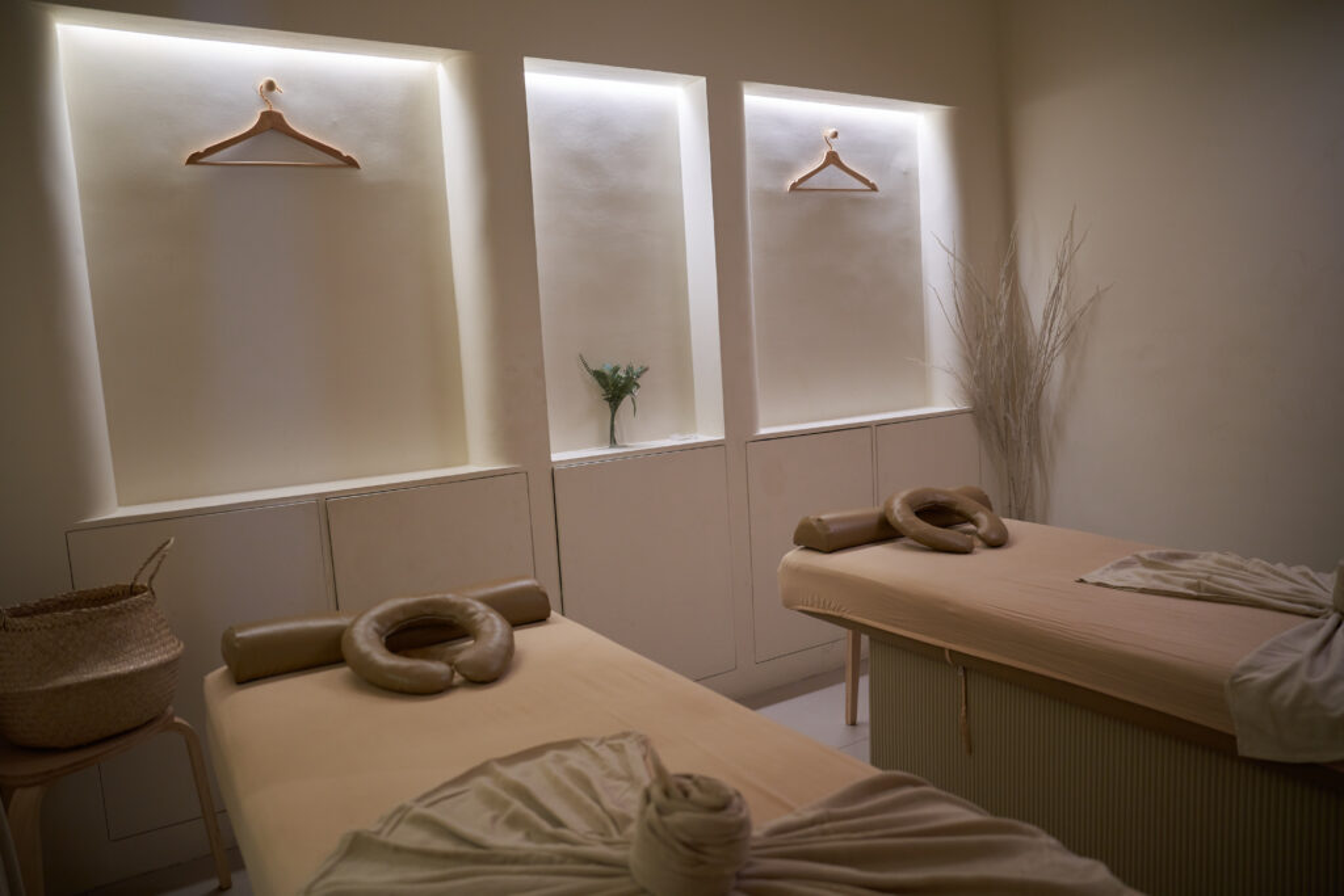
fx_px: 896
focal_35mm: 24
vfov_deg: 53.1
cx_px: 672
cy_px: 448
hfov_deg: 73.7
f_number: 2.8
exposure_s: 1/80
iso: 320
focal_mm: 24
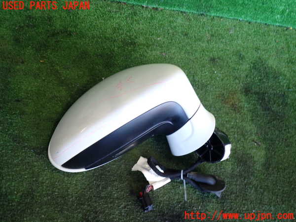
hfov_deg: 60.0
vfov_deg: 46.8
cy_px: 111
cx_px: 148
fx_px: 257
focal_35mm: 30
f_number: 2.3
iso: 200
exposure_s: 1/50
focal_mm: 5.4
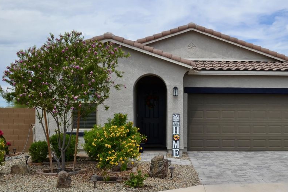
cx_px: 169
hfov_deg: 41.8
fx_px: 376
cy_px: 101
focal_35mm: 47
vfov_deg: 28.7
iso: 100
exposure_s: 1/250
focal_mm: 24
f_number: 8
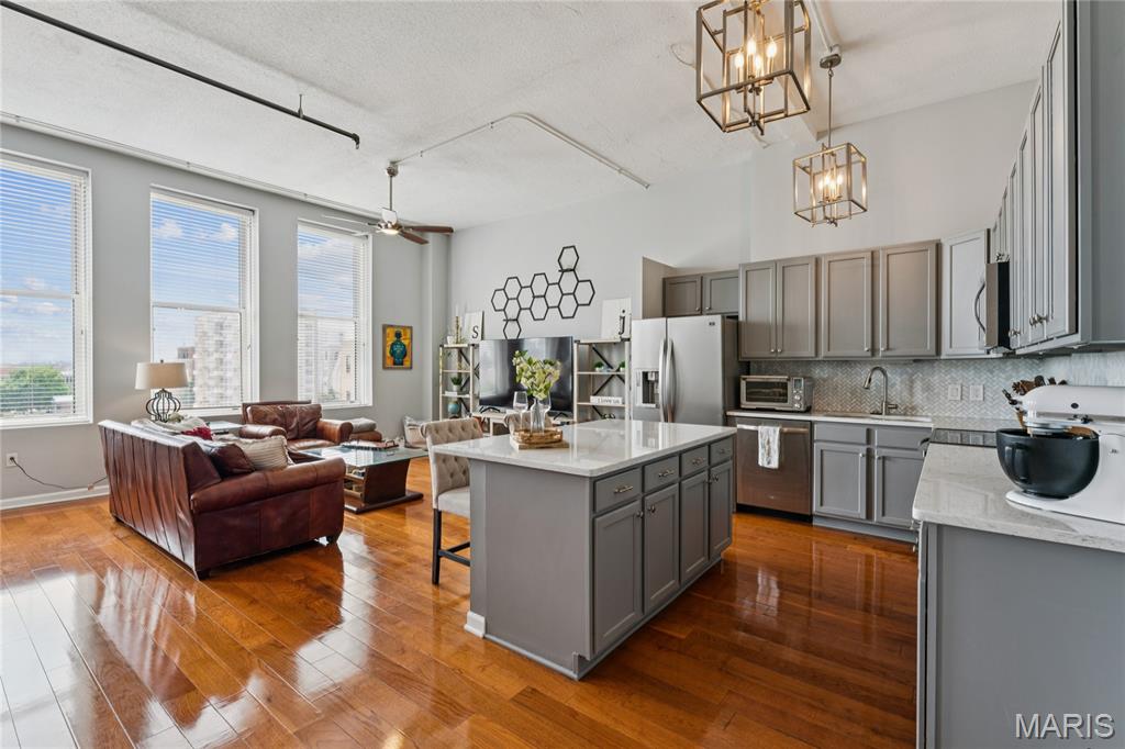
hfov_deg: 96.0
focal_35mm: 16
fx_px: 506
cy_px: 374
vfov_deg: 73.0
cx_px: 562
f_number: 13
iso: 200
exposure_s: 1/6
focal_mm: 16.2
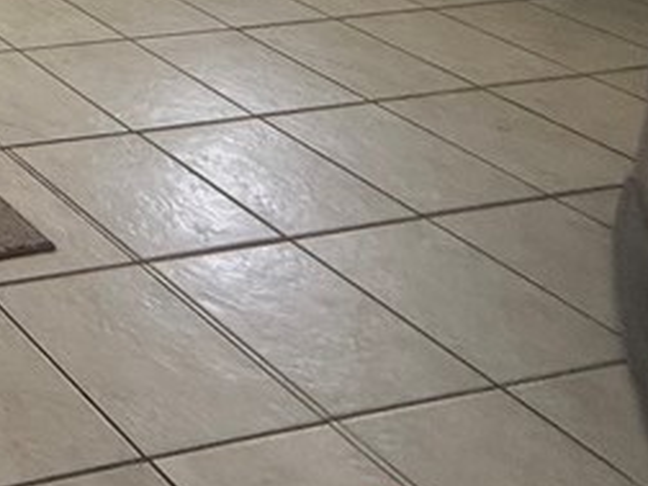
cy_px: -347
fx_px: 1067
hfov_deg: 20.4
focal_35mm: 57
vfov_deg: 20.0
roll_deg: -1.4
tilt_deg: -9.4
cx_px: -586
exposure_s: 1/120
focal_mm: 2.22
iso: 160
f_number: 2.2
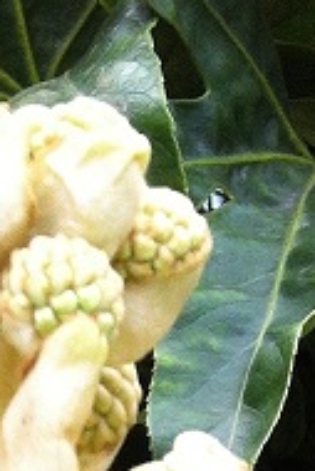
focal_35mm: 198
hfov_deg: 6.9
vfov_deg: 9.3
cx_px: -46
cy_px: 1109
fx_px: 2594
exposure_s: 1/146
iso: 80
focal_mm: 3.85
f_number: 2.8
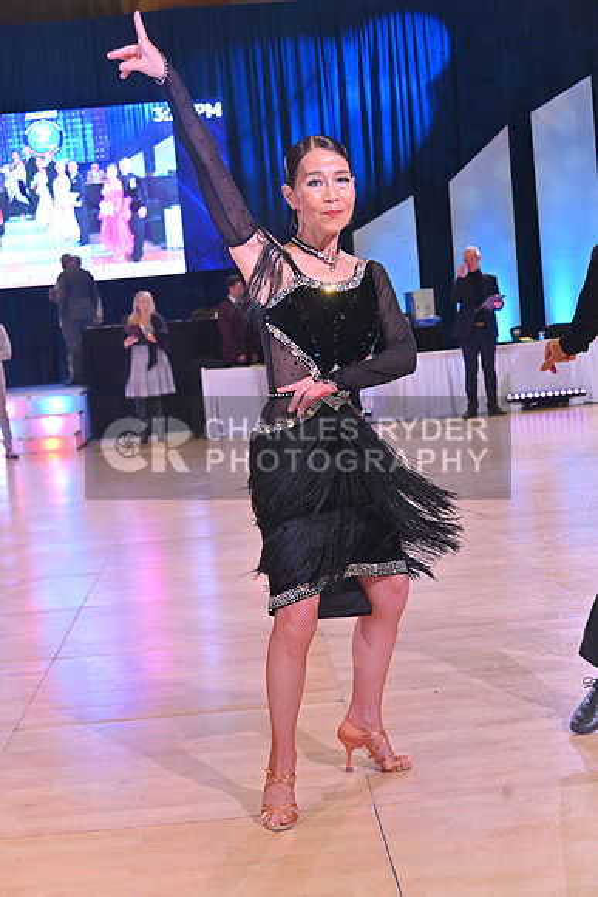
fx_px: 1369
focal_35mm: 55
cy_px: 448
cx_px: 299
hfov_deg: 24.6
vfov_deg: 36.2
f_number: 6.3
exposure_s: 1/400
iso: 4000
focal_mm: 55
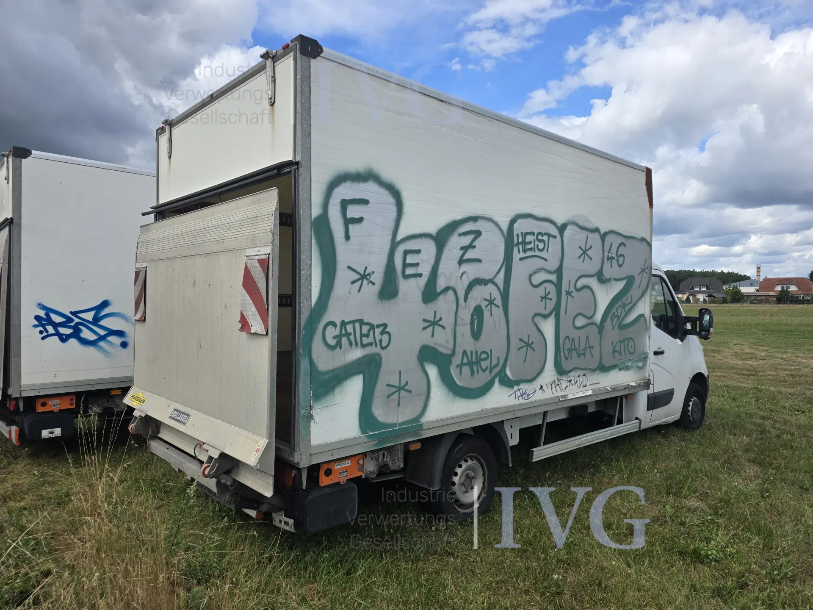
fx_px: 540
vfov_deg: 58.9
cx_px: 406
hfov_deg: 73.9
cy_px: 305
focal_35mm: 23
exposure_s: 1/634
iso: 12
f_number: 1.7
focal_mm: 6.3
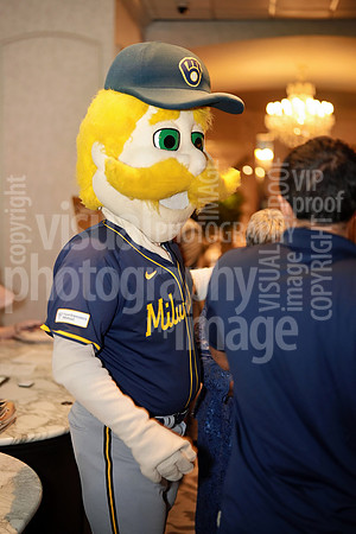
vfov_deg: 39.6
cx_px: 178
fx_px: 742
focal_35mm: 50
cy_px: 267
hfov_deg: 27.0
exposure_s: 1/80
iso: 500
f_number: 1.4
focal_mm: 50
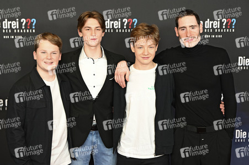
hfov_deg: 30.5
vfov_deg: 20.6
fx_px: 456
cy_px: 82
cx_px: 124
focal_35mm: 66
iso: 1250
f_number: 6
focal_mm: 66
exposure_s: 1/160
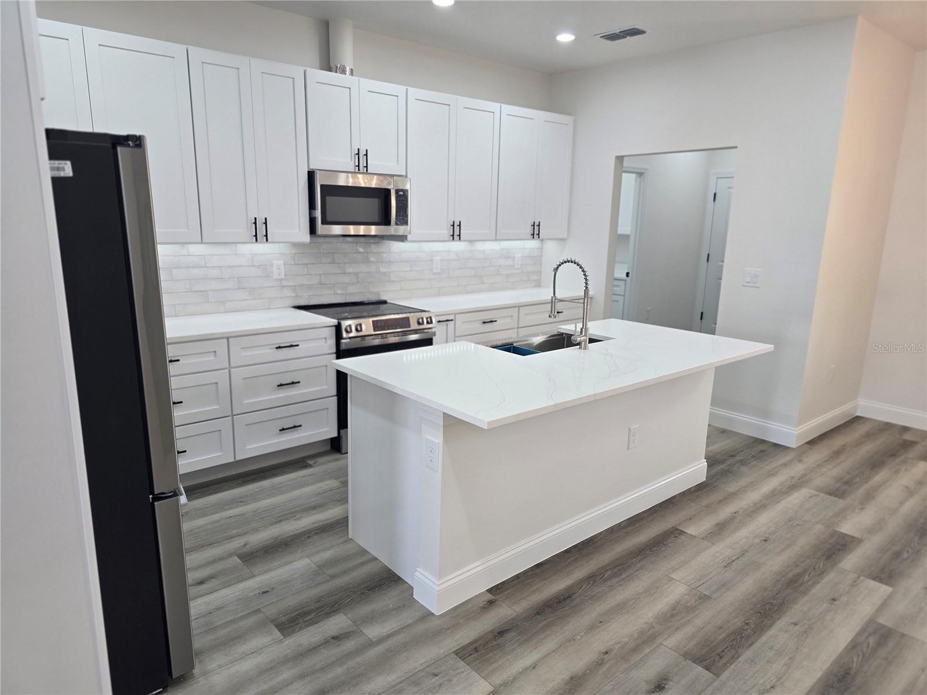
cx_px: 464
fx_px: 616
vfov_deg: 58.9
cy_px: 348
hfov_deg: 73.9
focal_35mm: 23
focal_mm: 6.3
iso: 100
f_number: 1.7
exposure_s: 1/120
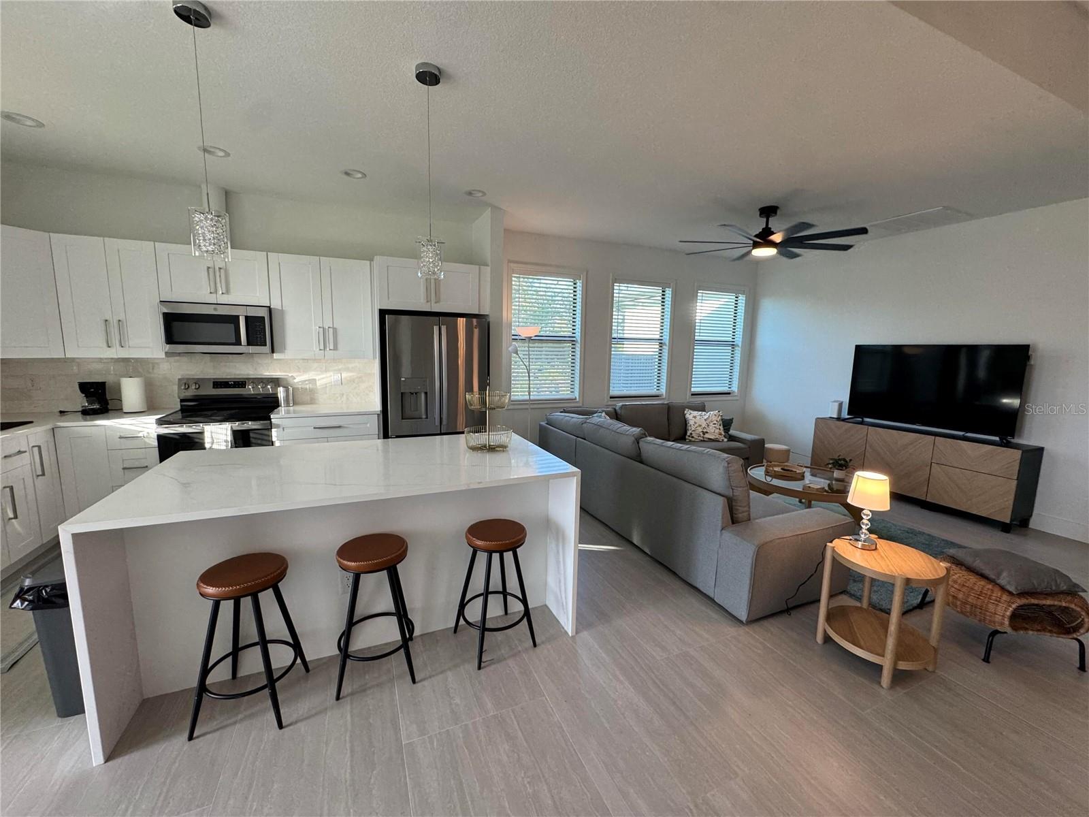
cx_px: 544
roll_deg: -1.0
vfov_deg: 85.7
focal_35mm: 14
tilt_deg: -9.0
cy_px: 408
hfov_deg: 102.1
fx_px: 440
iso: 160
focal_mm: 2.22
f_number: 2.2
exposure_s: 1/120
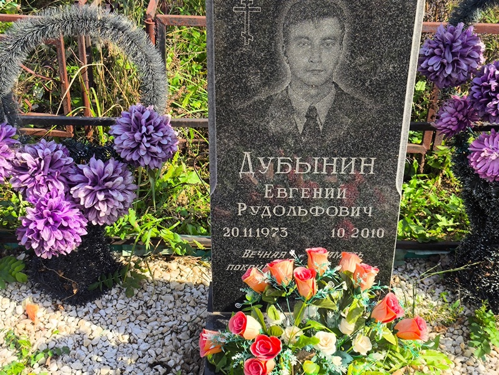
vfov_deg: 29.1
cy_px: 188
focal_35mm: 50
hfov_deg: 38.2
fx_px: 721
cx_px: 250
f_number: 1.7
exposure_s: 1/811
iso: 50
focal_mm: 4.71
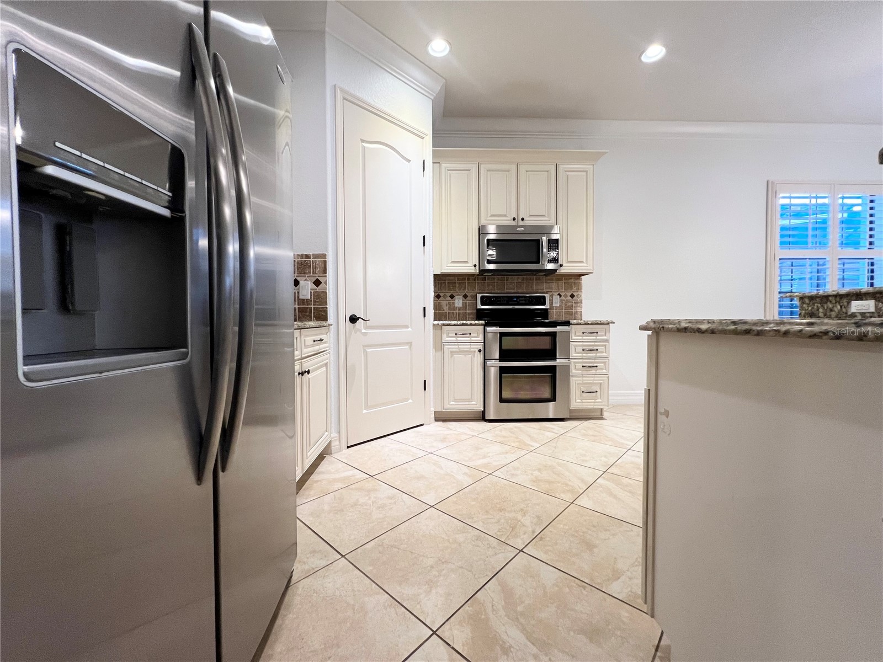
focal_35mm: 13
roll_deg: +0.4
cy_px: 331
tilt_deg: -2.2
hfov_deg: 106.2
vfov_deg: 89.9
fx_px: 332
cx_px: 442
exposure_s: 1/60
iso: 200
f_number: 1.8
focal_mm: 1.57
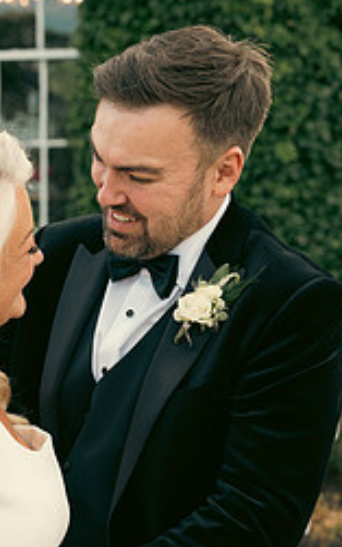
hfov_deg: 11.6
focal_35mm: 113
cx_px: 109
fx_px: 1684
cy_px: 326
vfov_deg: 18.4
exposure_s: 1/400
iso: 125
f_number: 3.5
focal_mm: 48
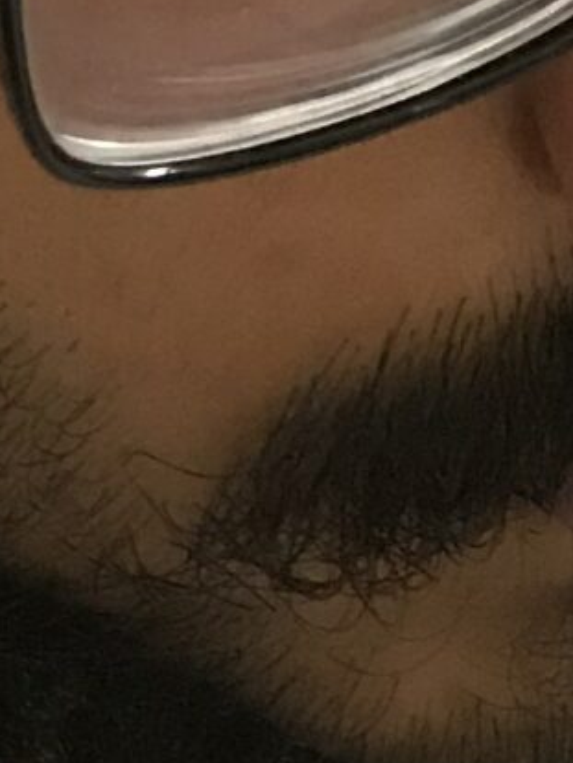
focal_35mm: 173
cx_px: 192
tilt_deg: -15.6
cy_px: -1373
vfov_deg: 9.4
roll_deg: -1.7
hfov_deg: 8.6
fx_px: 3814
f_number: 1.8
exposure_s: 1/17
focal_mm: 3.99
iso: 100
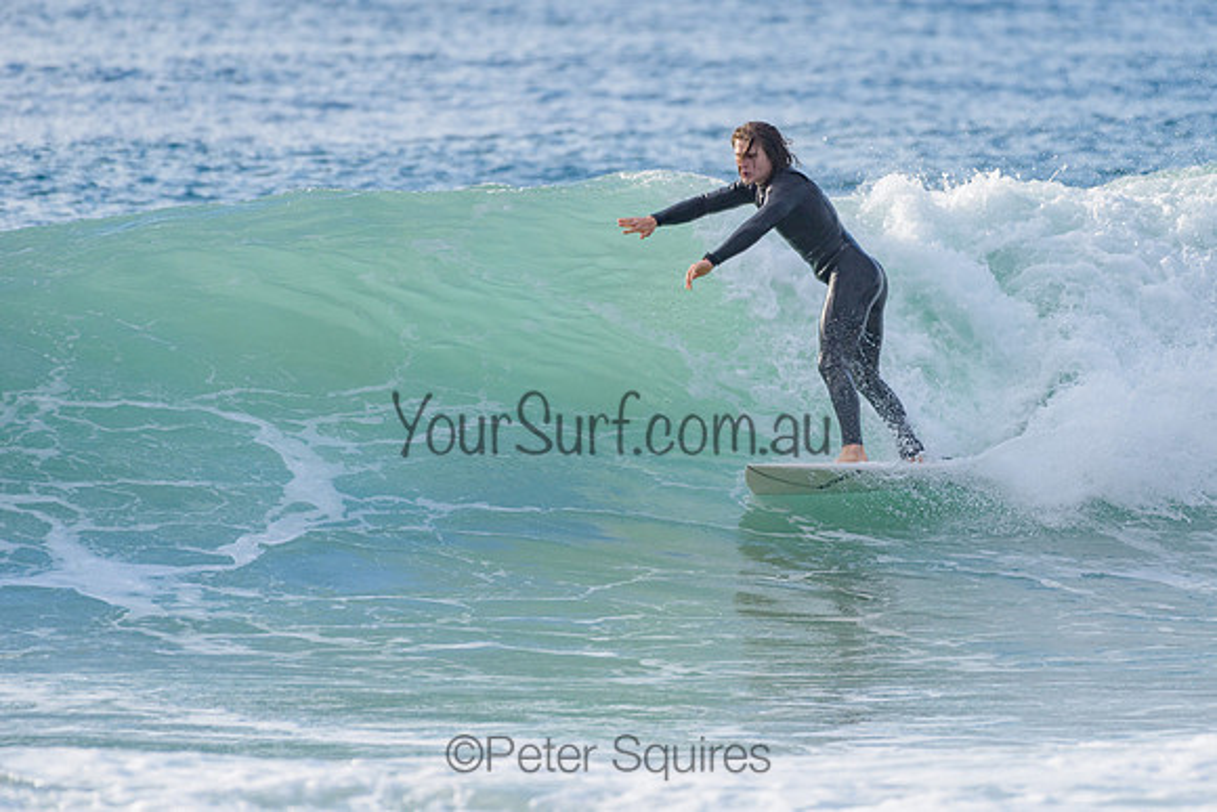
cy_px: 364
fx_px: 20734
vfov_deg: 2.2
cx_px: 725
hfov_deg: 3.4
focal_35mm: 613
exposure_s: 1/2000
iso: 320
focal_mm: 500
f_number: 5.6
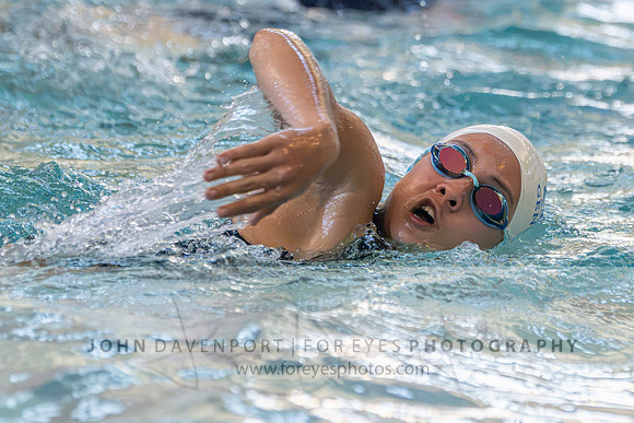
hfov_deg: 6.9
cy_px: 63
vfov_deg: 4.6
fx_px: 5254
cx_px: 398
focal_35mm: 298
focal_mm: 175
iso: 7200
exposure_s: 1/1000
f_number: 4
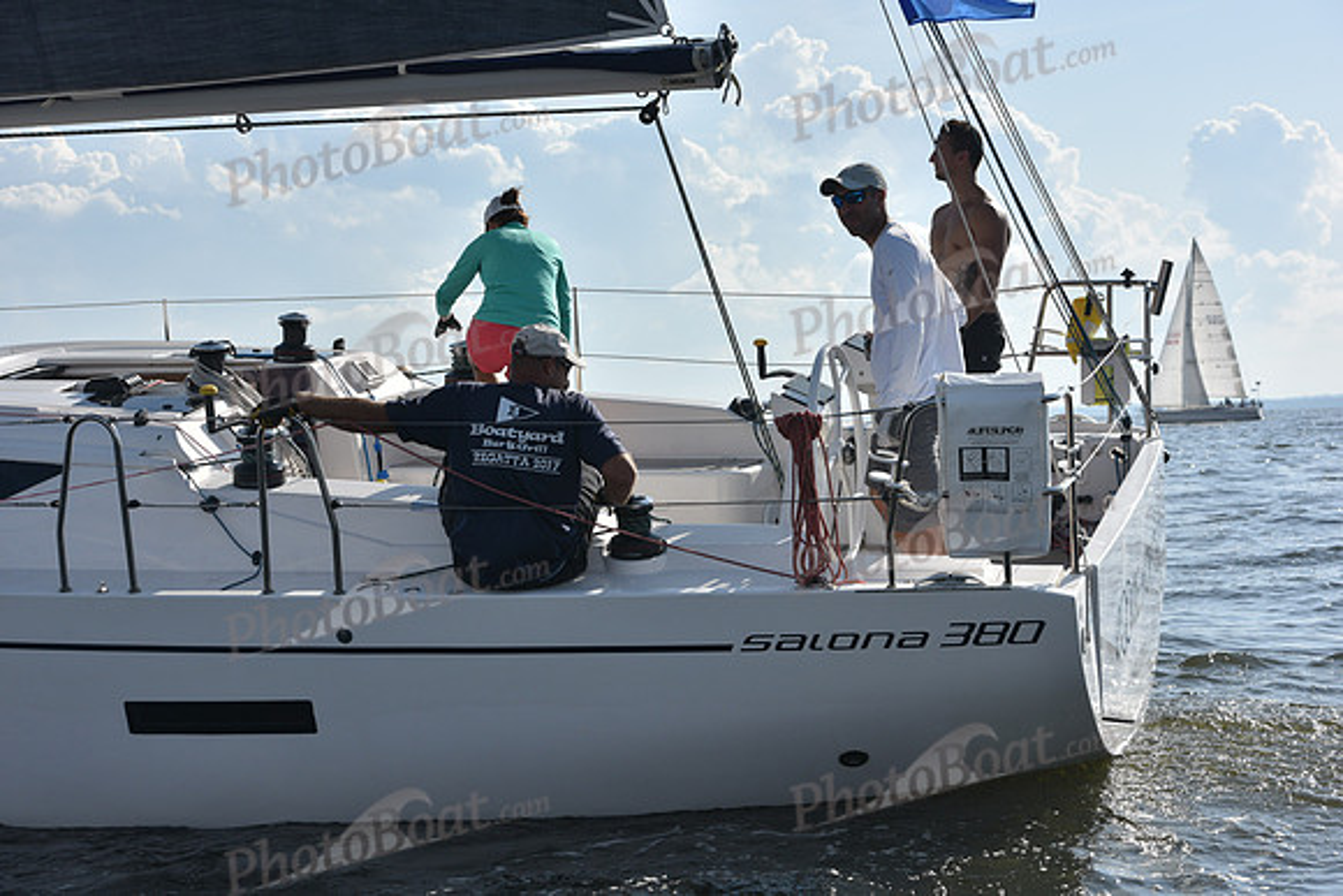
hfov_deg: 28.8
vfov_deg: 19.5
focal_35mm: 70
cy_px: 448
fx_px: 2612
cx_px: 672
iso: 250
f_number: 9
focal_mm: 70
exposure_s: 1/1250
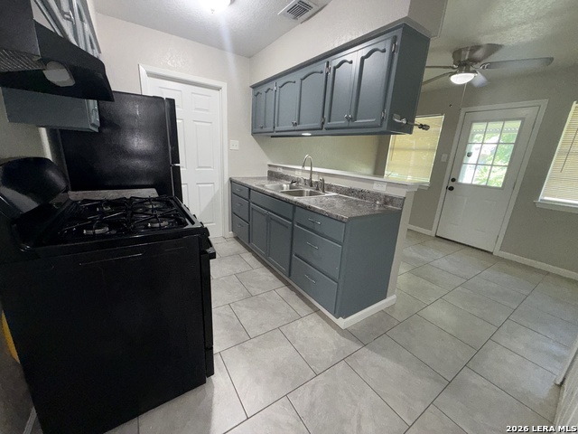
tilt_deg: -16.0
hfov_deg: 102.1
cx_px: 289
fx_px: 234
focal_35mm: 14
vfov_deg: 85.7
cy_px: 217
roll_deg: -3.8
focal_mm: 2.22
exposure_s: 1/109
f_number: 2.2
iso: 125
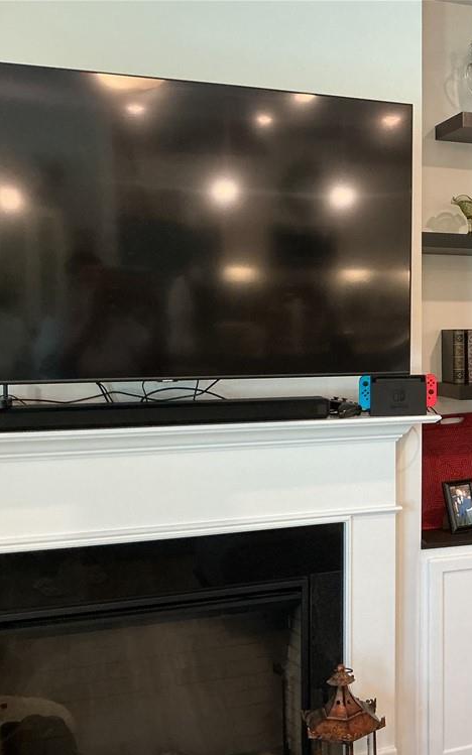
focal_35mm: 42
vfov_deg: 47.2
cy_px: 386
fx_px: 865
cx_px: 467
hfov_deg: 28.7
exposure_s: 1/60
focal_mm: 3
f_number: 1.8
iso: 160
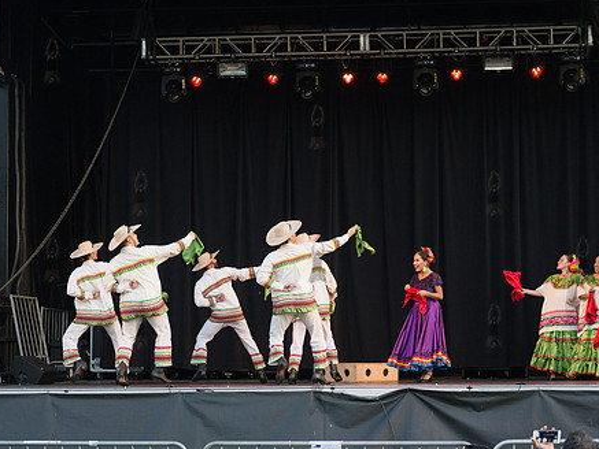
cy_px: 258
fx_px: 1315
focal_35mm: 76
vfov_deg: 19.4
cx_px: 317
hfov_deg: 25.6
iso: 1000
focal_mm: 58
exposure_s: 1/800
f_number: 2.8
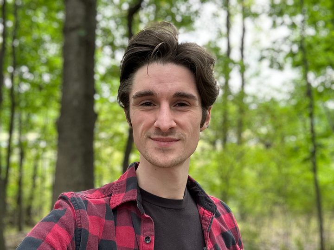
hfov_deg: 60.0
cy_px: 125
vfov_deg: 46.8
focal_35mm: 30
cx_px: 167
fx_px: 289
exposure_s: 1/76
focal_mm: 2.69
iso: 80
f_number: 1.9
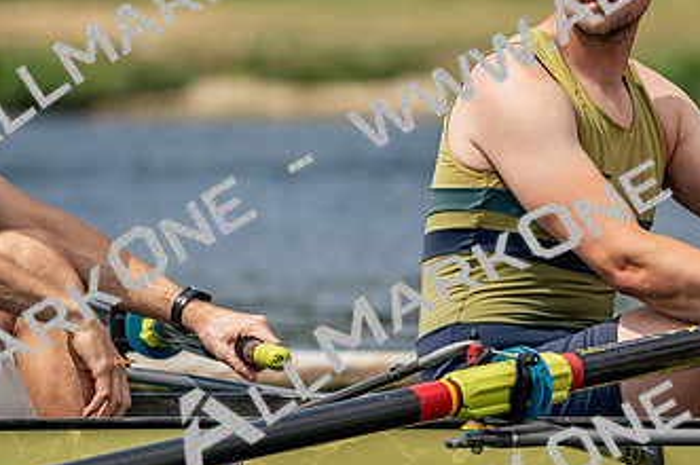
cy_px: 153
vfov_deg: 2.1
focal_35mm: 660
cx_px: 609
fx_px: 12820
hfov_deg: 3.1
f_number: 6.3
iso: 250
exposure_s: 1/1600
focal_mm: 376
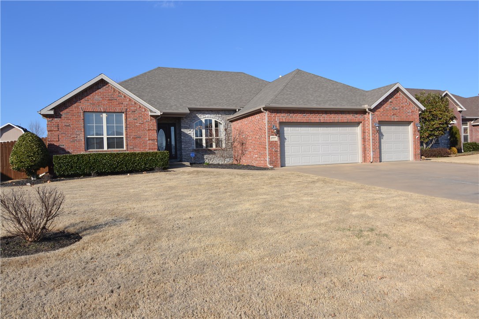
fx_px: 319
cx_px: 240
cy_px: 160
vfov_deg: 53.1
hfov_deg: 73.7
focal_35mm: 24
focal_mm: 16
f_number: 8
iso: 100
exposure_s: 1/250
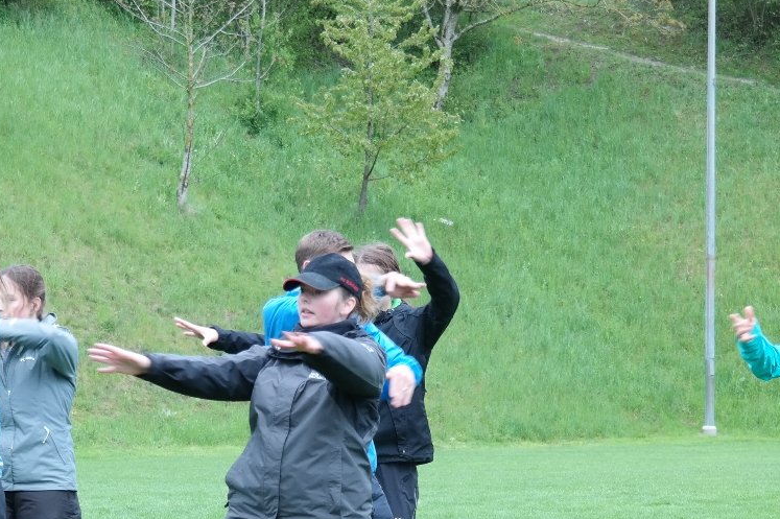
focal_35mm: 180
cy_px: 551
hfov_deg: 11.4
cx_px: 298
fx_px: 3897
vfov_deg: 7.6
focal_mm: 55
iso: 200
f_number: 6.3
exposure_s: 1/80
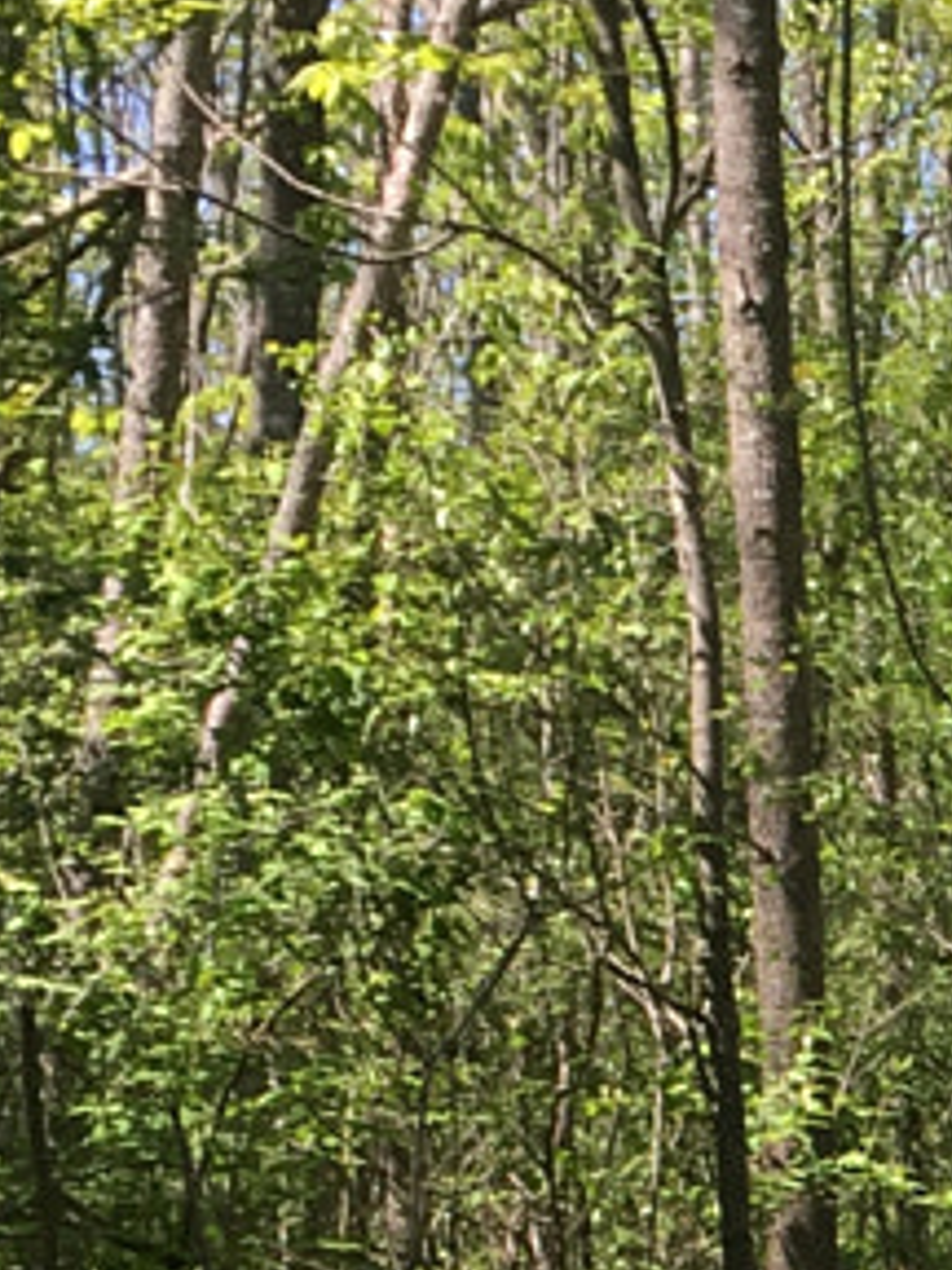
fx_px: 5904
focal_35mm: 161
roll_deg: +1.2
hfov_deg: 8.8
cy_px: 1887
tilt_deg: -8.1
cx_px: 1847
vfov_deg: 11.8
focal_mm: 4.15
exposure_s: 1/452
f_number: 2.2
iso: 25
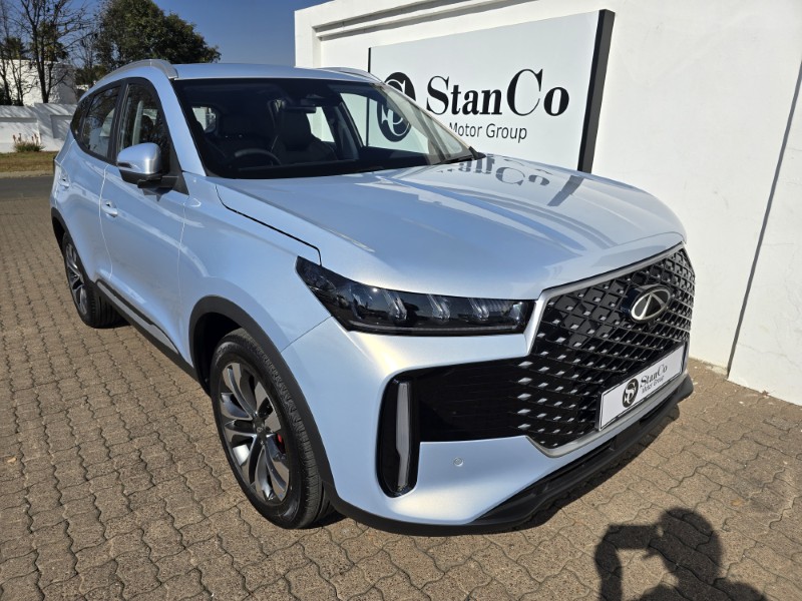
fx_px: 533
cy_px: 300
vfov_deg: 58.9
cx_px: 401
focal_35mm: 23
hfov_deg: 73.9
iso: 12
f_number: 1.7
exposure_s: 1/1628
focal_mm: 6.3
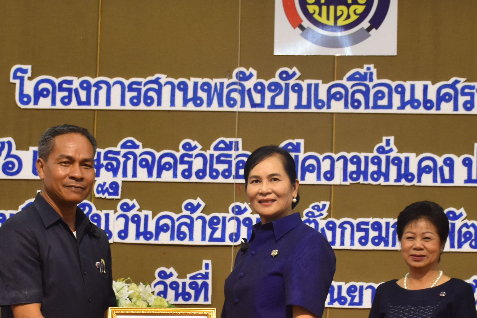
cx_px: 253
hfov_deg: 18.9
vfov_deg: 12.6
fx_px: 1431
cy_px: 292
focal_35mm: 108
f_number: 4
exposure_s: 1/60
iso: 720
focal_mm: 30
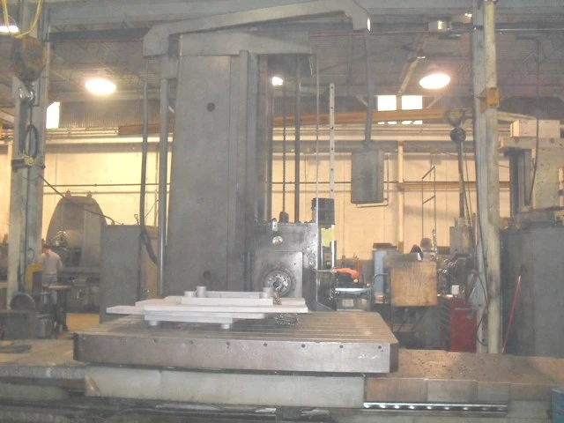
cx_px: 282
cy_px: 212
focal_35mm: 35
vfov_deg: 40.7
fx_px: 570
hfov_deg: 52.6
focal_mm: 6.3
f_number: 3.2
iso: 400
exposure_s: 1/45
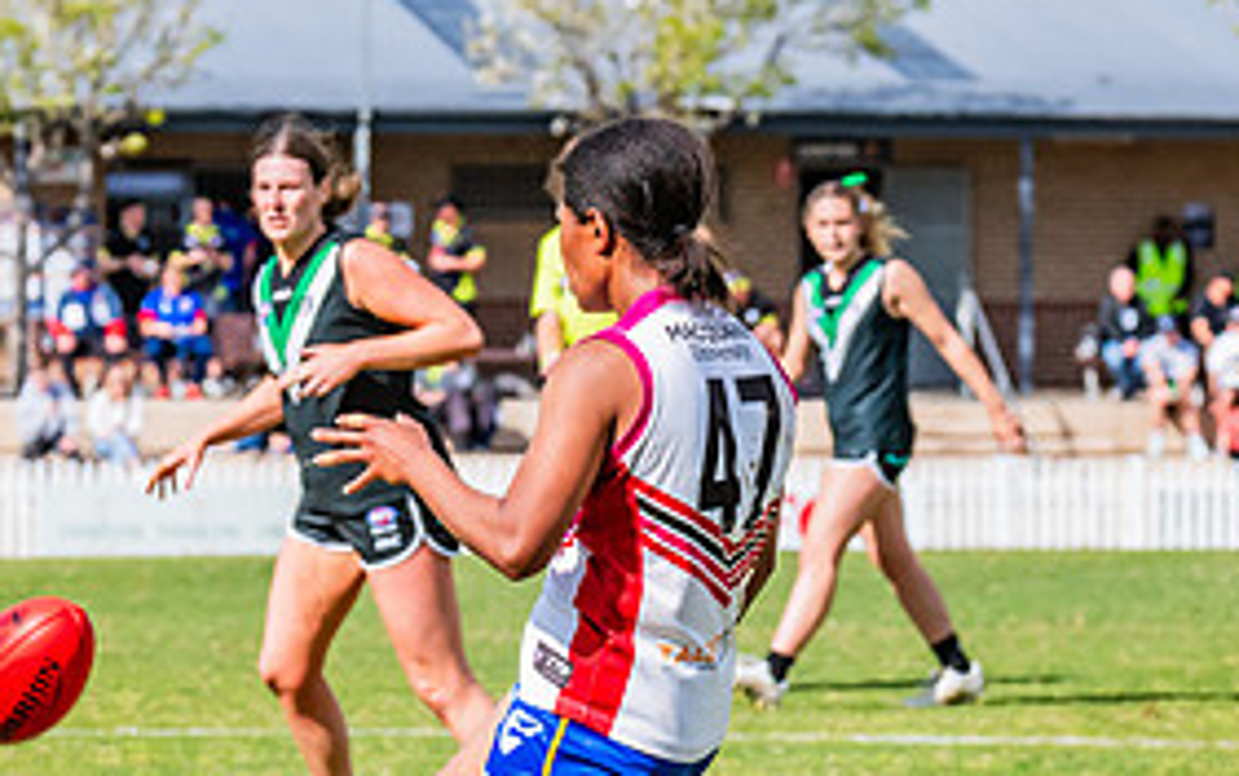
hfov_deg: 4.3
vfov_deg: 2.7
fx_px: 16387
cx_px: 562
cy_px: 650
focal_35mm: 485
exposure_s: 1/1250
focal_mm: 220
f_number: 11
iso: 800
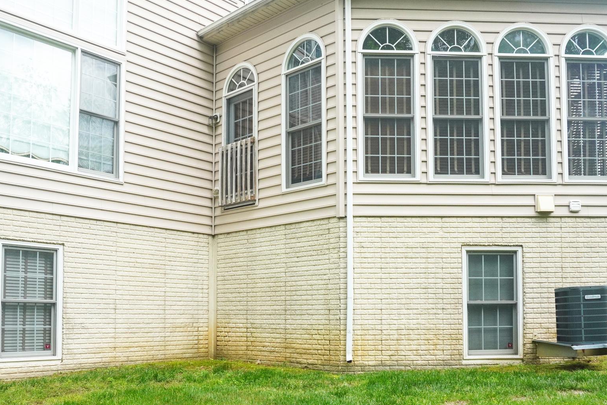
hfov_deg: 58.7
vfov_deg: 41.1
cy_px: 199
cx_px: 315
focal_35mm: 32
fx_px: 540
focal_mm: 16
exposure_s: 1/250
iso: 800
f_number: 7.1
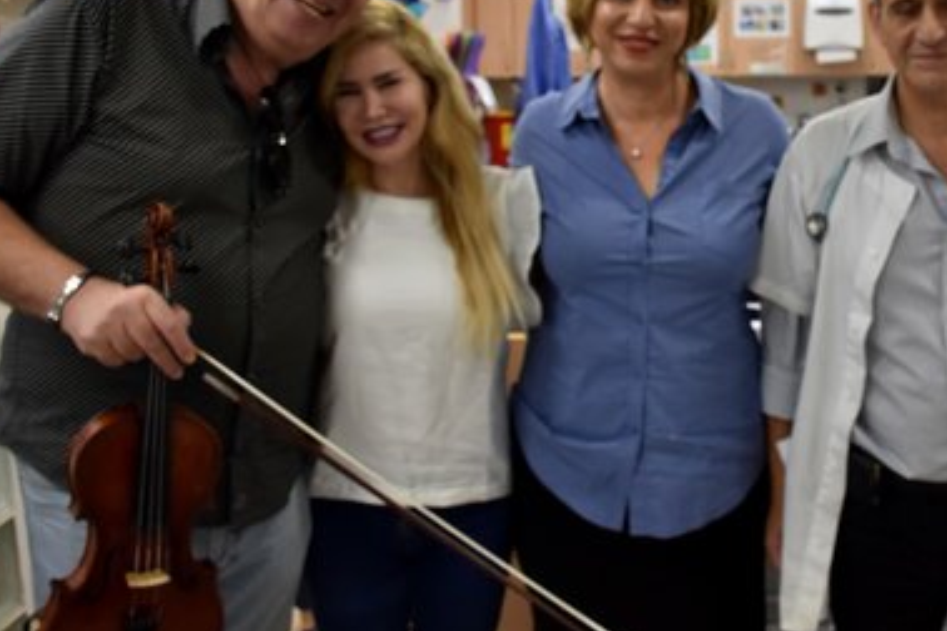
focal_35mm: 45
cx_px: 754
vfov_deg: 29.5
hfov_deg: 41.8
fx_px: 1184
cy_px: 170
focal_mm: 18
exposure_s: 1/100
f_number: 5
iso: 800
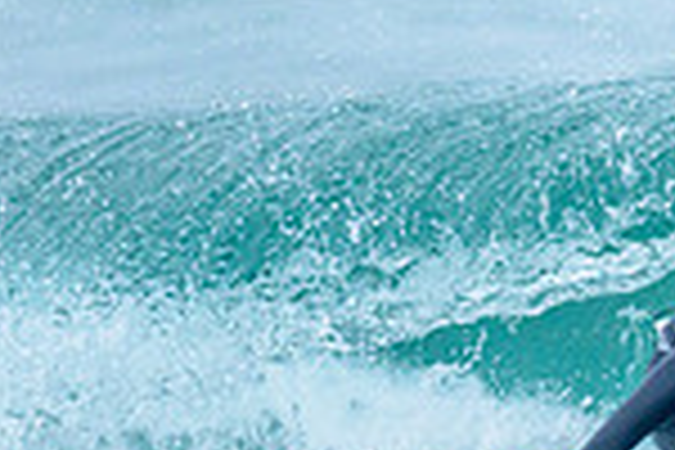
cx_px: 1017
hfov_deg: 0.5
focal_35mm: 4252
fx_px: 79719
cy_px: 578
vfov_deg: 0.3
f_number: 6.3
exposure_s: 1/3200
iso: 1100
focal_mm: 800
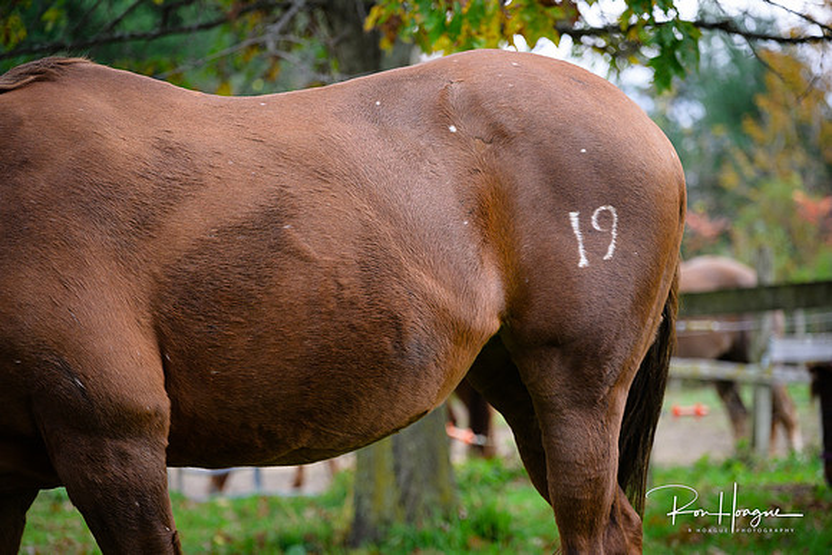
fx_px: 2774
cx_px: 416
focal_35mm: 120
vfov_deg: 11.4
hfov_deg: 17.1
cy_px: 278
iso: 1100
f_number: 4
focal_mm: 120
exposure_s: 1/250
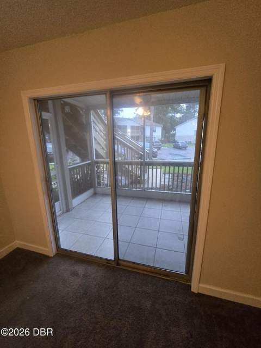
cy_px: 174
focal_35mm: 13
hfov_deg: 89.9
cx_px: 130
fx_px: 131
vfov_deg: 106.2
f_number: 2.2
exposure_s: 1/60
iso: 1250
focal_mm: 2.2
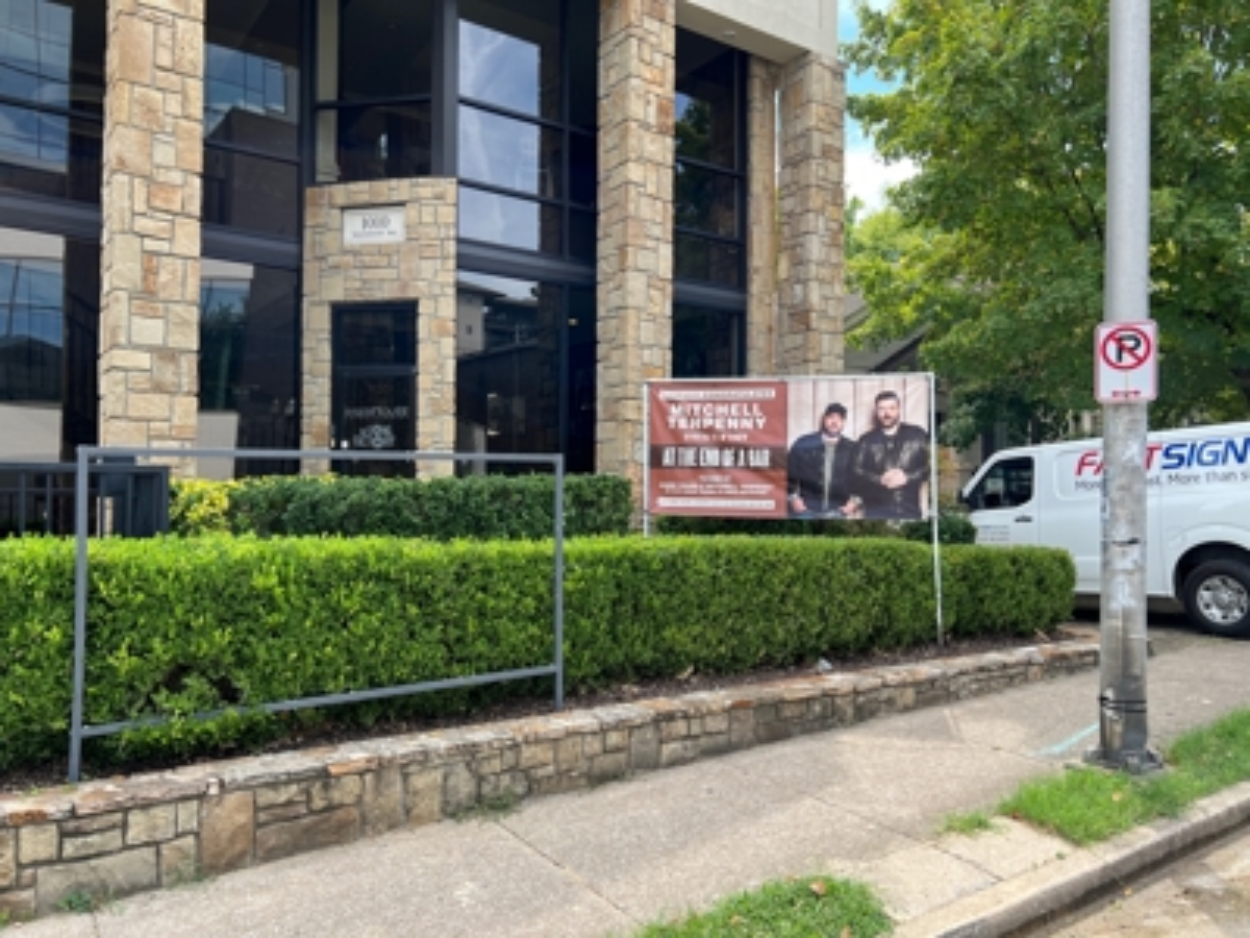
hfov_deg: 67.3
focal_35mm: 26
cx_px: 625
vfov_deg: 53.1
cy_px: 469
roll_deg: -0.5
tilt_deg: +1.2
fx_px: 939
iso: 50
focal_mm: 5.7
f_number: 1.5
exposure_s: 1/654
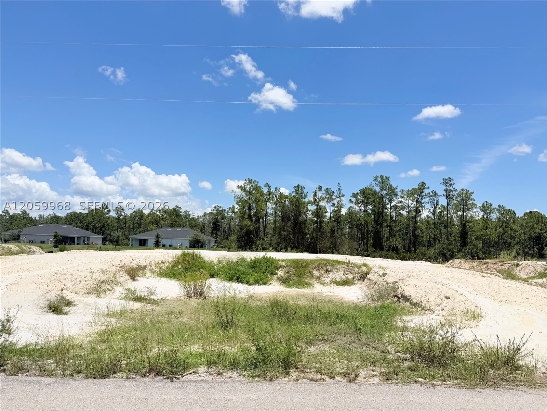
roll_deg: -1.5
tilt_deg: +7.9
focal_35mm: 24
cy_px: 206
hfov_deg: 71.6
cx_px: 274
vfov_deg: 56.8
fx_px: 379
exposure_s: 1/10309
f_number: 1.78
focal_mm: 6.76
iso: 80
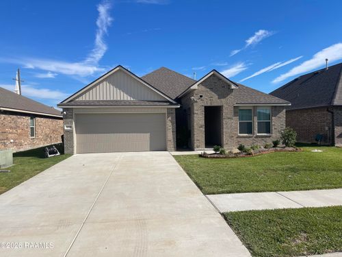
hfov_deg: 67.3
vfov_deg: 53.1
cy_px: 128
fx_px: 257
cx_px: 171
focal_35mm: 26
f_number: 1.6
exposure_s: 1/5376
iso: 32
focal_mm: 5.1
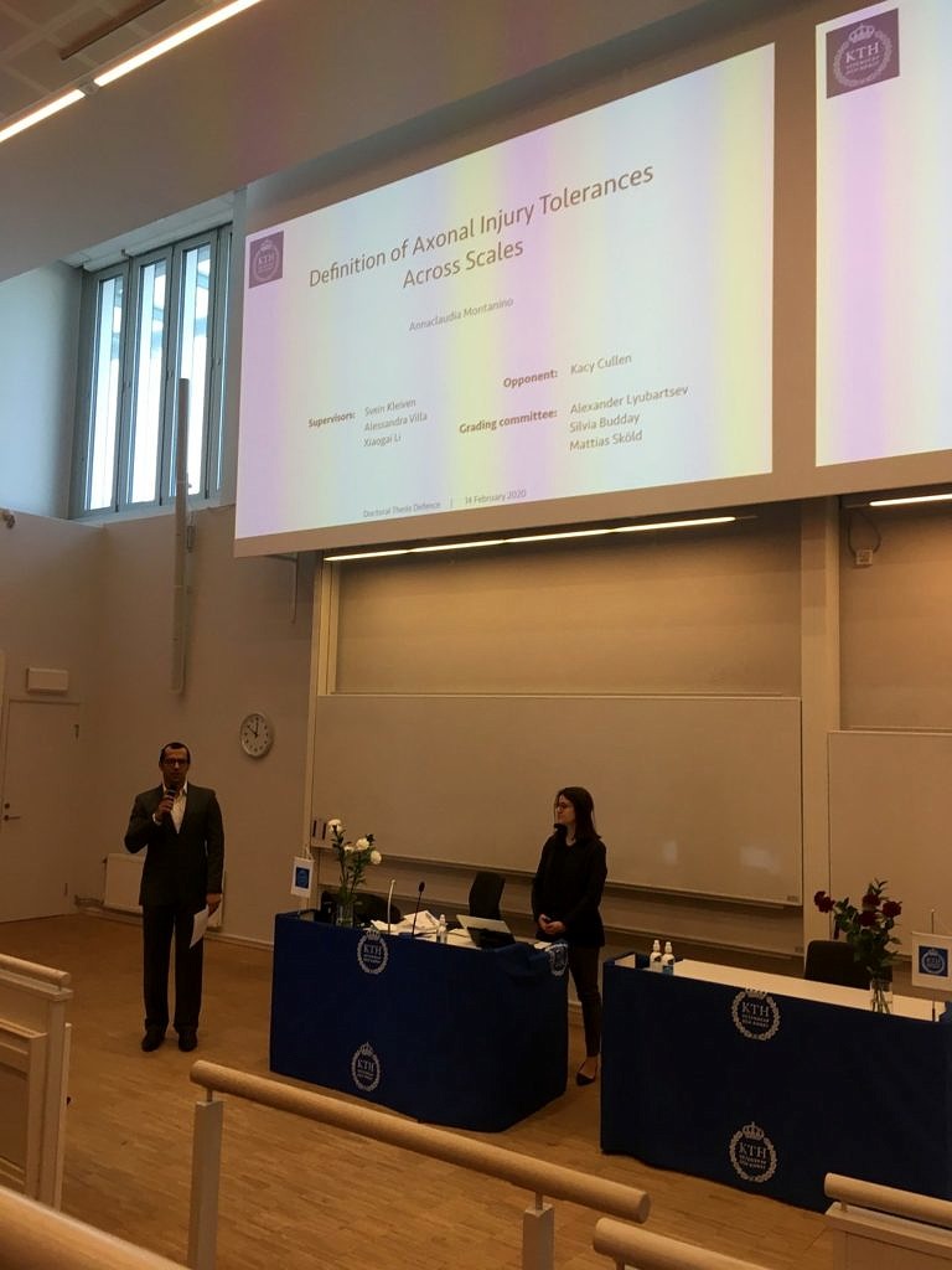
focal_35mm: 29
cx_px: 476
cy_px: 635
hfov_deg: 48.2
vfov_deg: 61.7
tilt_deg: +4.6
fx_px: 1063
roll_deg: -1.1
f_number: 2.2
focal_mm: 4.15
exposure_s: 1/33
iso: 25
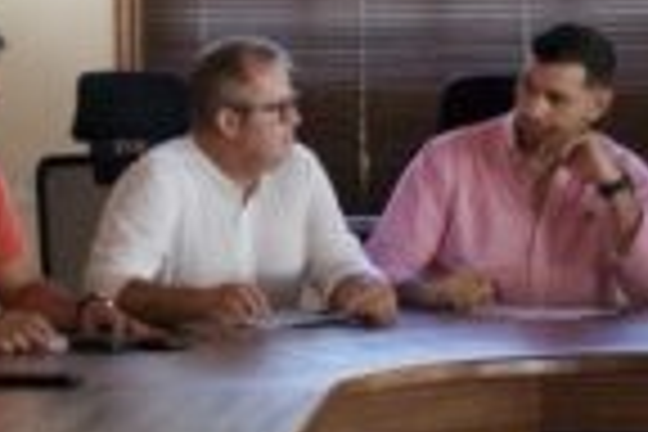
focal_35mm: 152
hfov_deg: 13.3
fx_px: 2743
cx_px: -14
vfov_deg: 9.0
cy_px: 72
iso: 10000
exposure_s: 1/200
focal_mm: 21
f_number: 7.1
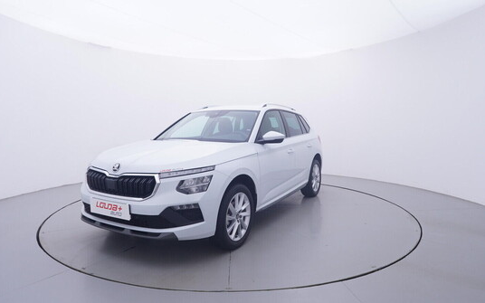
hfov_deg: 75.9
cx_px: 239
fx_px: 311
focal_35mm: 24
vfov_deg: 52.0
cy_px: 144
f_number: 5
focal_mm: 15
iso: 200
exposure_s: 1/80
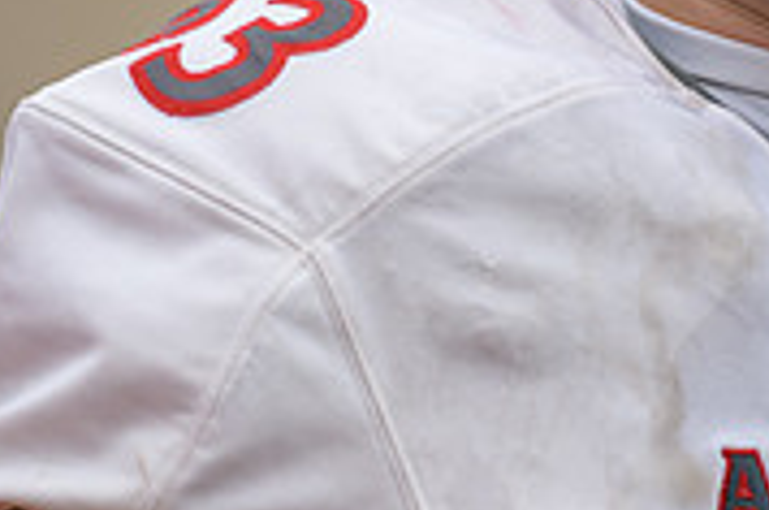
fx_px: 20896
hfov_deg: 2.1
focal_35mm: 980
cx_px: 613
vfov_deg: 1.4
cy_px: 460
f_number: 2.8
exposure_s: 1/500
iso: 125
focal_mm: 300
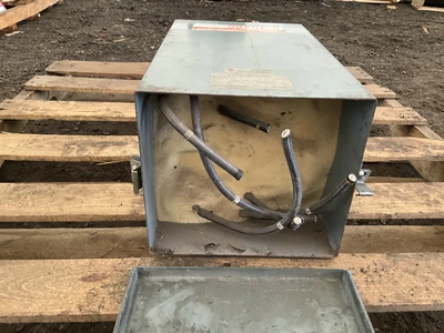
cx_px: 222
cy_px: 166
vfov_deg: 48.2
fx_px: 372
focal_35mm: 29
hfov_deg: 61.7
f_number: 1.8
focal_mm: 3
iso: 250
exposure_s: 1/60
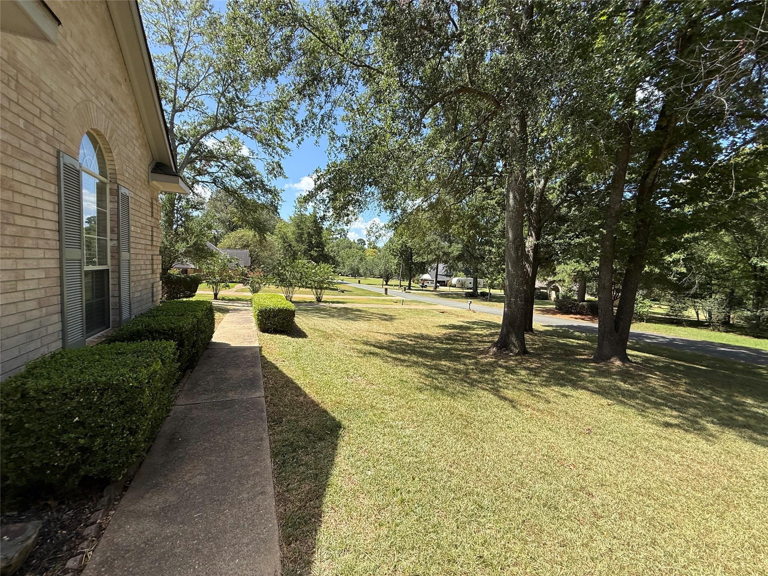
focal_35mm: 14
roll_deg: -3.6
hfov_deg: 102.1
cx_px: 384
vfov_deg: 85.7
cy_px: 288
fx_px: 311
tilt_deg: -2.3
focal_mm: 2.22
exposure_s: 1/942
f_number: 2.2
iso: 50
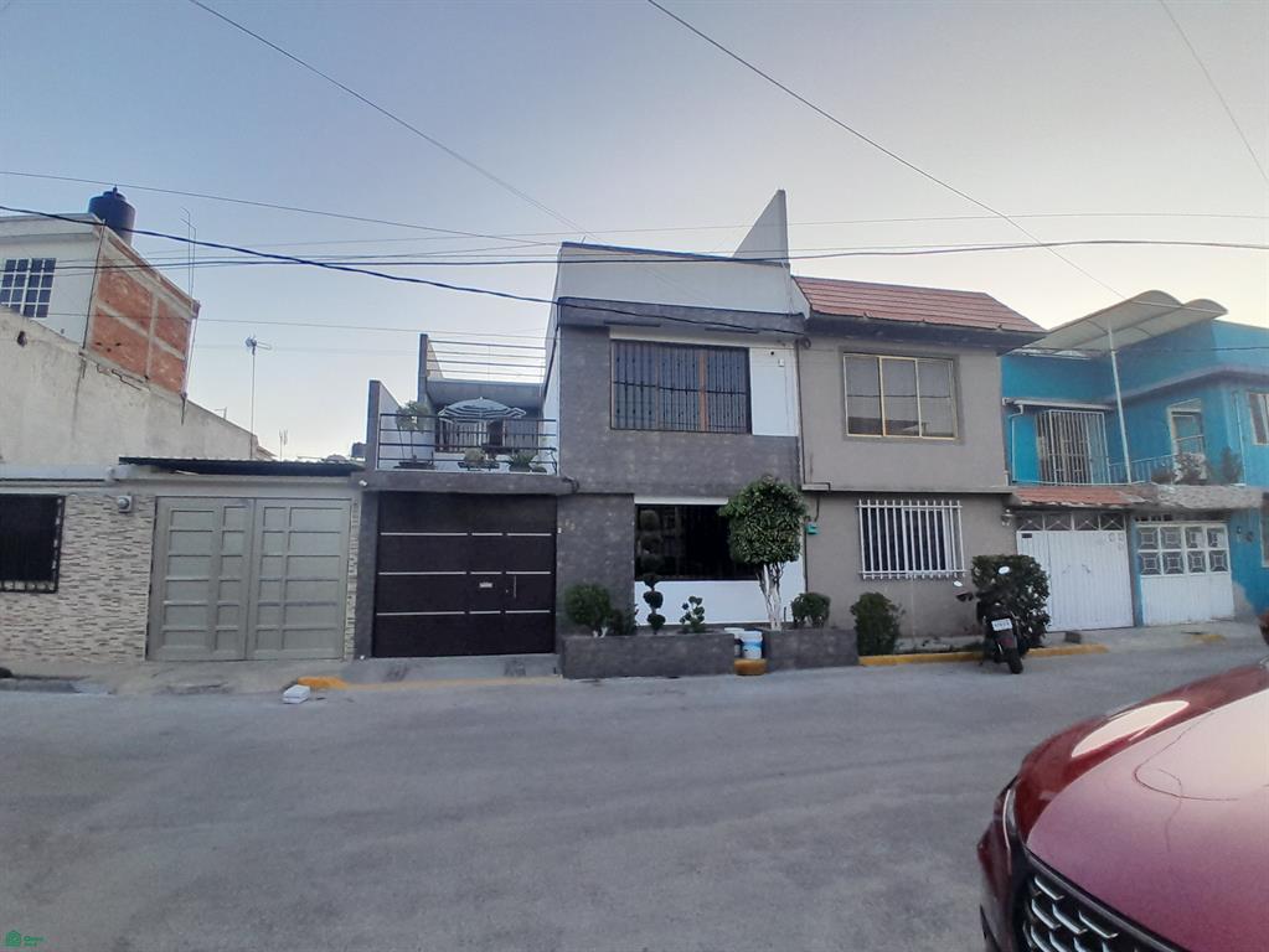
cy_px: 476
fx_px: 623
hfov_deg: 91.0
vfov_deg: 74.8
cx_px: 634
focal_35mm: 17
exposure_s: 1/218
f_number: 2.2
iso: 40
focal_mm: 1.46
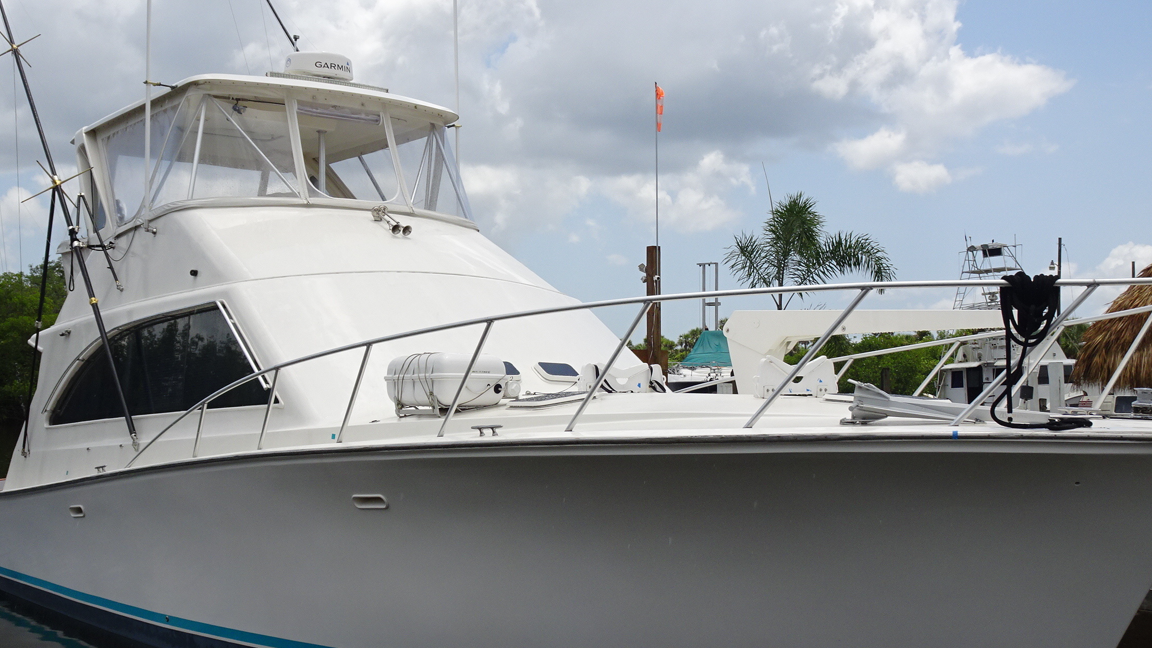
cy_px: 310
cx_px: 605
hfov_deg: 44.6
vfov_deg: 26.0
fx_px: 1405
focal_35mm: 46
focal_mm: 6.17
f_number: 4
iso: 80
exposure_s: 1/1000
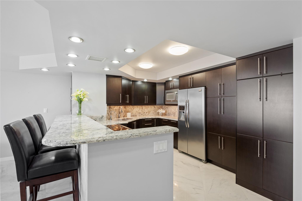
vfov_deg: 70.5
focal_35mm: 17
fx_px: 143
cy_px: 100
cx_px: 151
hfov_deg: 93.3
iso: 250
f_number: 8
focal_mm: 17
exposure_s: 1/6
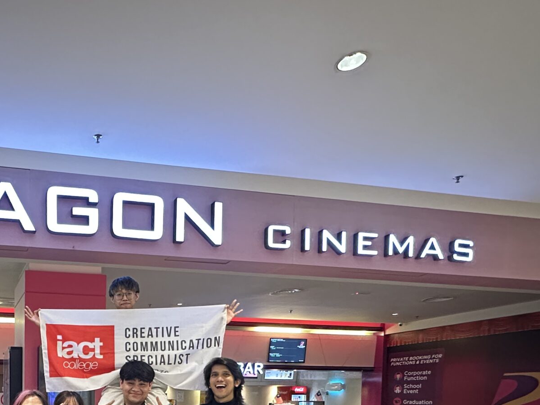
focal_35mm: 30
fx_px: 468
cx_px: 50
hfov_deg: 52.4
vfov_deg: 40.1
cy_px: 419
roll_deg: -0.4
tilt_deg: -1.9
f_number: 2.2
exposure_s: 1/50
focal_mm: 2.22
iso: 500
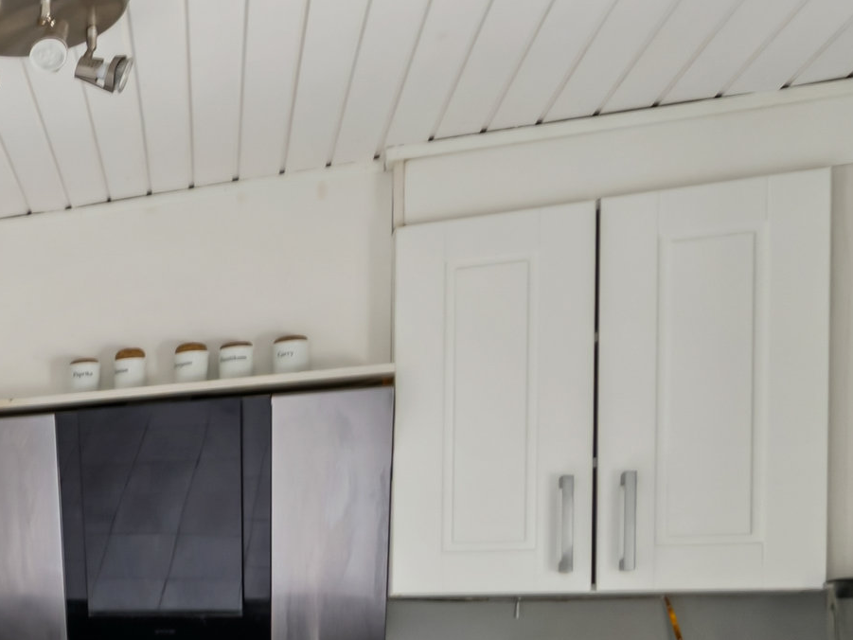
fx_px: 1183
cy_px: 658
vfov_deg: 28.2
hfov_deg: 27.3
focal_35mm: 48
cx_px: -433
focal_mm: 10
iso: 200
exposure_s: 2.5
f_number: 8
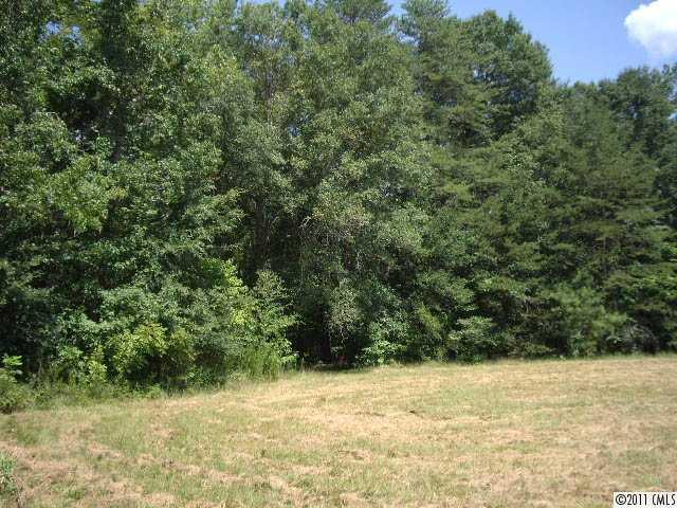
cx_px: 338
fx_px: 743
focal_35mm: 38
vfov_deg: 37.7
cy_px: 254
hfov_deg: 49.0
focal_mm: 6.2
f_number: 4.3
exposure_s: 1/400
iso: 100
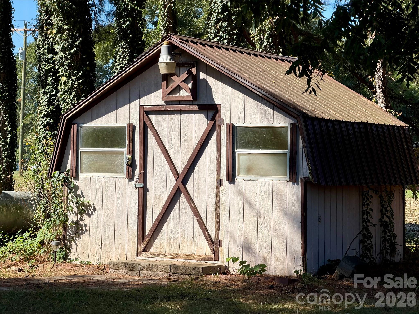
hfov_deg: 19.6
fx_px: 1210
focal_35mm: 100
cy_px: 157
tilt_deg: +0.6
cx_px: 210
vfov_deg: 14.8
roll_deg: +0.2
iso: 32
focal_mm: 16.89
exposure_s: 1/638
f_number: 2.8
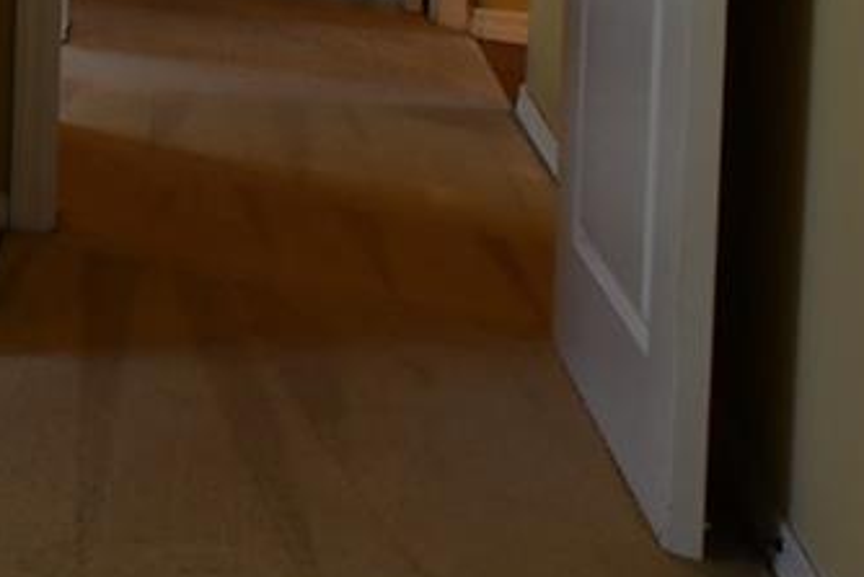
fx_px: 1609
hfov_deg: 16.5
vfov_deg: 17.5
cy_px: -375
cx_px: -1086
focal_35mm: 67
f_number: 9
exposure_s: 1/30
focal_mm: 14
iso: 400
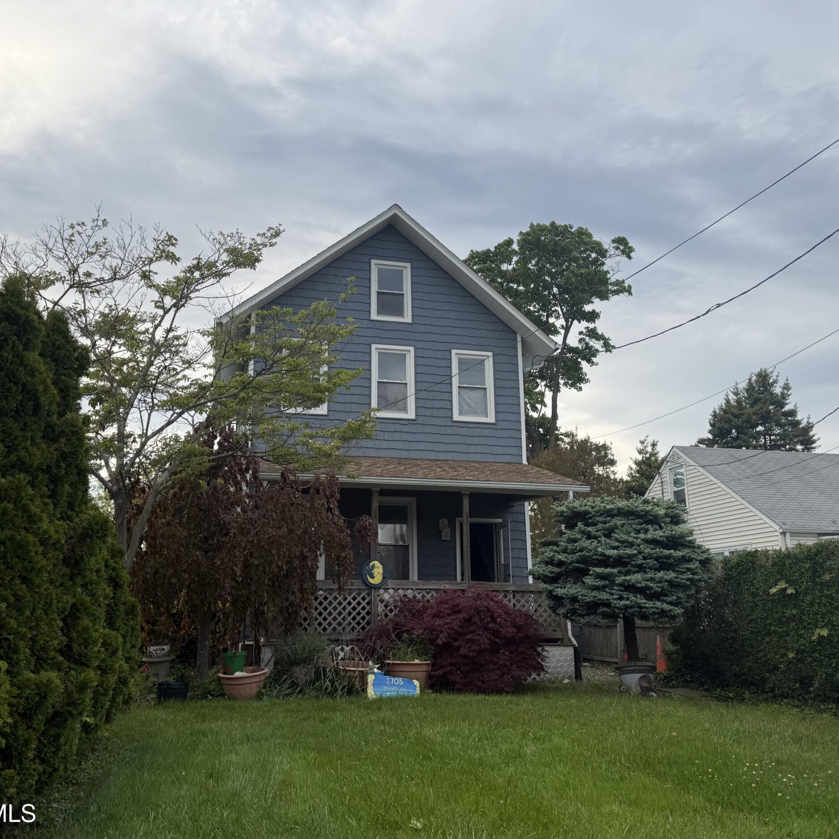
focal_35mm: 29
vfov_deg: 55.6
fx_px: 795
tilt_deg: +13.7
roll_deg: -0.4
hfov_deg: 55.6
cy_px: 423
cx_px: 409
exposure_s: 1/2703
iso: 80
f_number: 1.78
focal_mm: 6.76
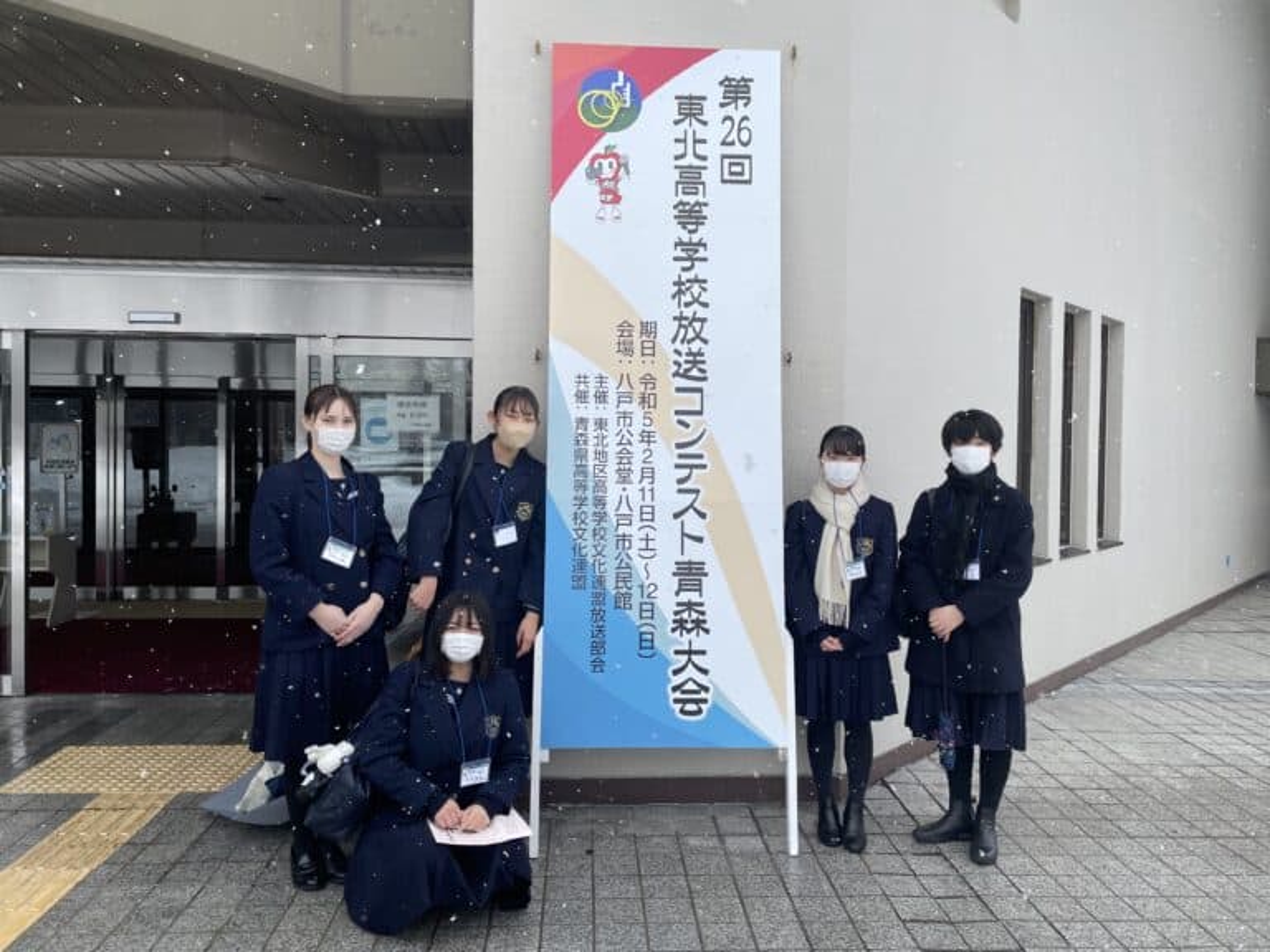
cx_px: 635
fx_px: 954
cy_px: 476
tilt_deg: -1.0
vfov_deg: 53.1
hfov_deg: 67.3
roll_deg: -0.6
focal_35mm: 26
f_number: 1.6
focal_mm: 4.2
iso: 32
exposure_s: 1/1159
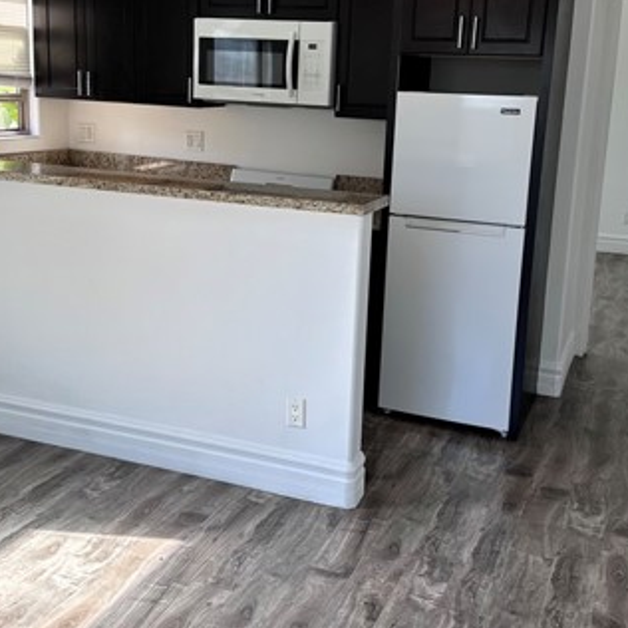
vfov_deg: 39.0
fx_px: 883
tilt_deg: -11.5
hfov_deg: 39.2
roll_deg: -3.1
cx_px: 308
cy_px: 246
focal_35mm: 43
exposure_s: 1/162
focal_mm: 6.86
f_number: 1.78
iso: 64
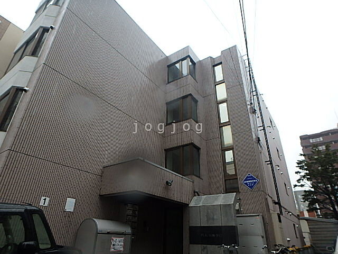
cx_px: 169
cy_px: 127
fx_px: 205
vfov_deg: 63.4
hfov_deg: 79.0
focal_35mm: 21
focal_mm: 3.7
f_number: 3.5
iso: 125
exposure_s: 1/80
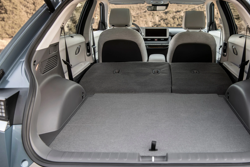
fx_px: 299
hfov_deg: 45.1
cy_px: 80
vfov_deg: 31.2
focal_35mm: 43
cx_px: 156
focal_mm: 34
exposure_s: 1/15
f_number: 5
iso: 64
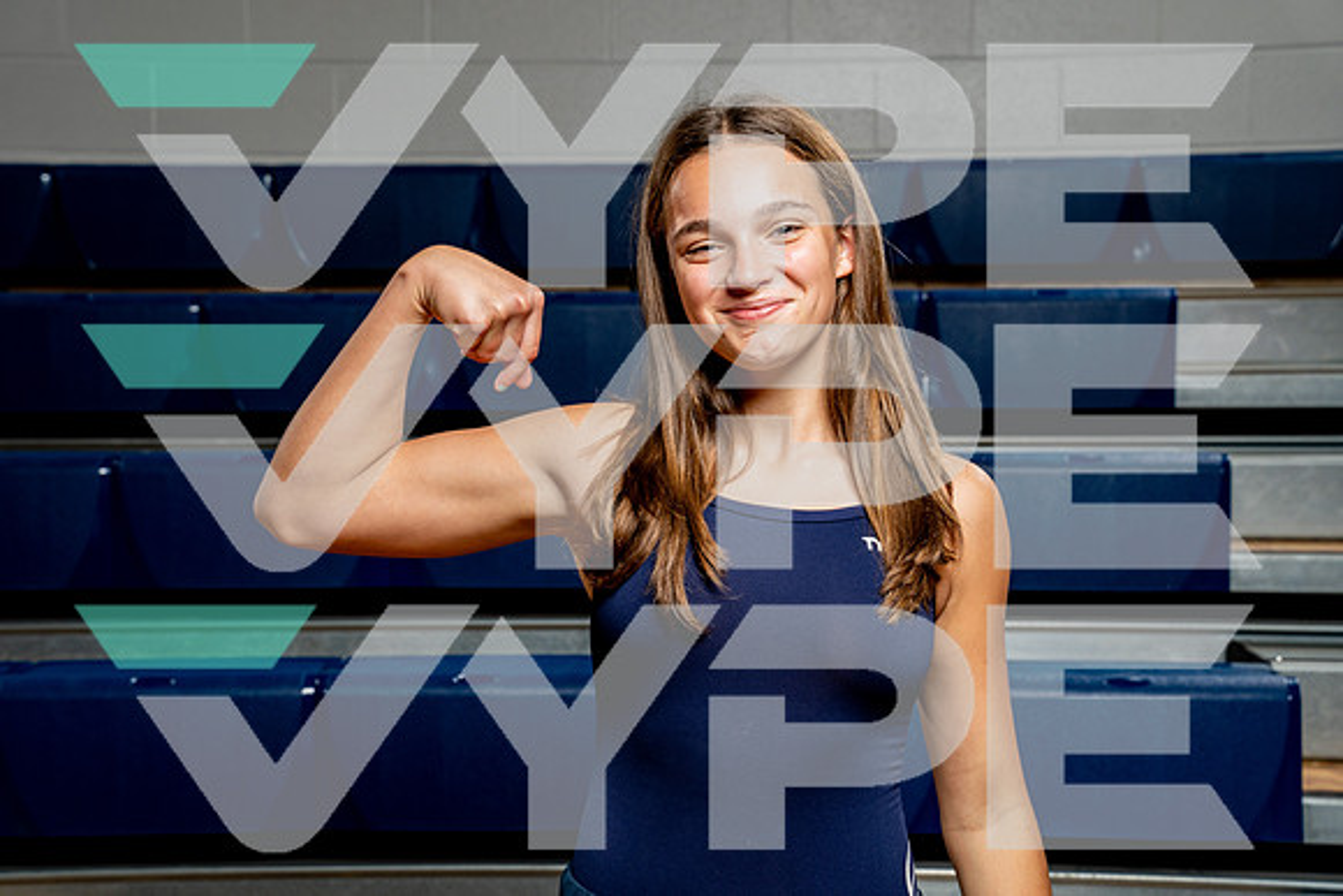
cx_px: 672
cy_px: 448
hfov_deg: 28.8
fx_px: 2612
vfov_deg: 19.5
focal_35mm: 70
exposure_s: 1/250
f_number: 8
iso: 320
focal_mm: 70
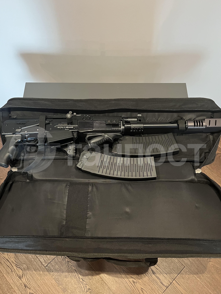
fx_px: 247
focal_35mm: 29
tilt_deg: -64.1
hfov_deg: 48.2
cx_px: 108
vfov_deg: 61.7
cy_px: 149
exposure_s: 1/33
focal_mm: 5.1
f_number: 1.6
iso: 500
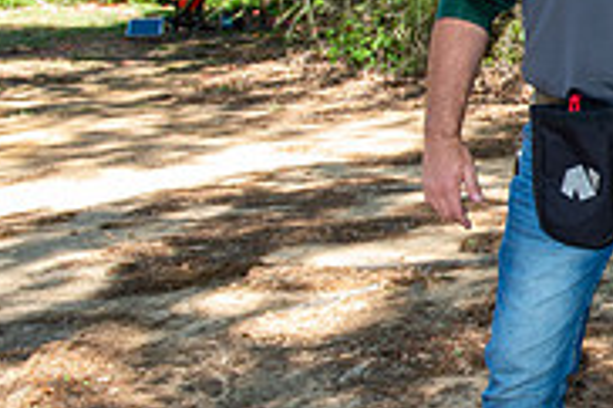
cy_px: 179
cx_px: 950
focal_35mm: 70
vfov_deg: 19.4
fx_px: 1191
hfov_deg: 22.8
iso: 360
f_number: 5
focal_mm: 22
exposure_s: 1/250
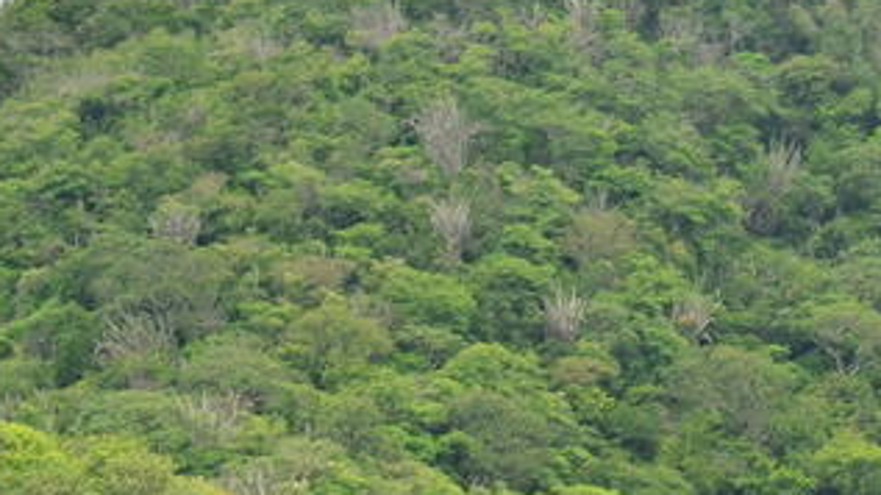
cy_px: 257
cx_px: 920
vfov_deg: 2.6
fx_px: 10881
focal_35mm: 466
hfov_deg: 4.6
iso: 100
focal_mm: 100
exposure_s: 1/160
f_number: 8
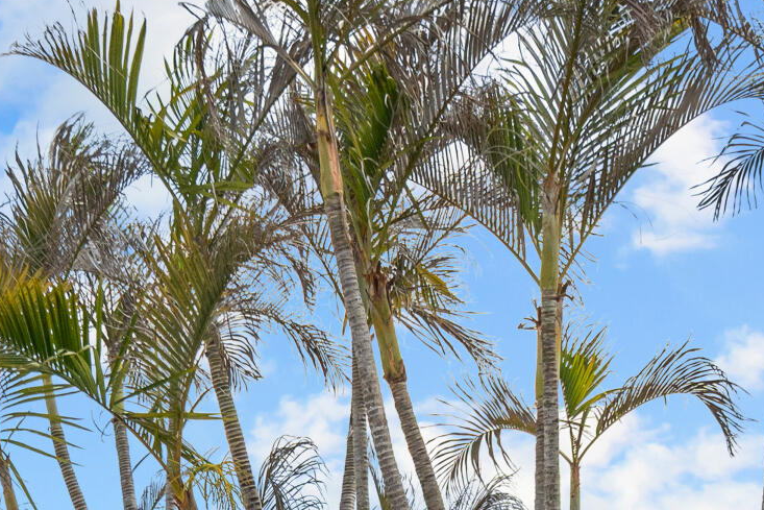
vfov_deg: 9.7
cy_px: 1019
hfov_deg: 15.5
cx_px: 66
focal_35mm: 131
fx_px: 2780
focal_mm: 32
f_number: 8
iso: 800
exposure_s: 1/100
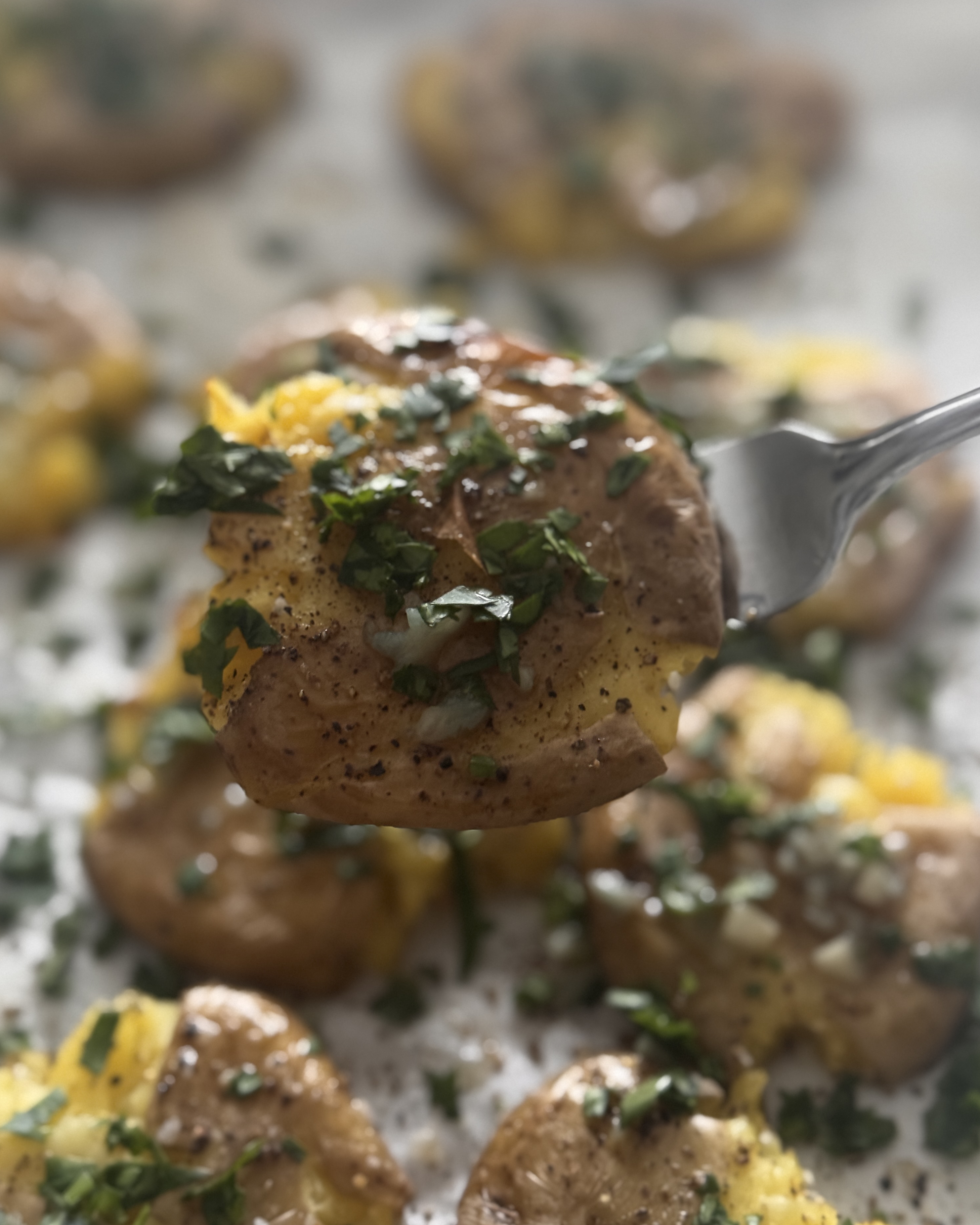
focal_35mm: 51
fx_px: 1849
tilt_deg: -49.1
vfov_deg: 36.7
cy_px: 589
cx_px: 492
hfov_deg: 29.7
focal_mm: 6.76
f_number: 1.78
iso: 500
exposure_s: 1/33
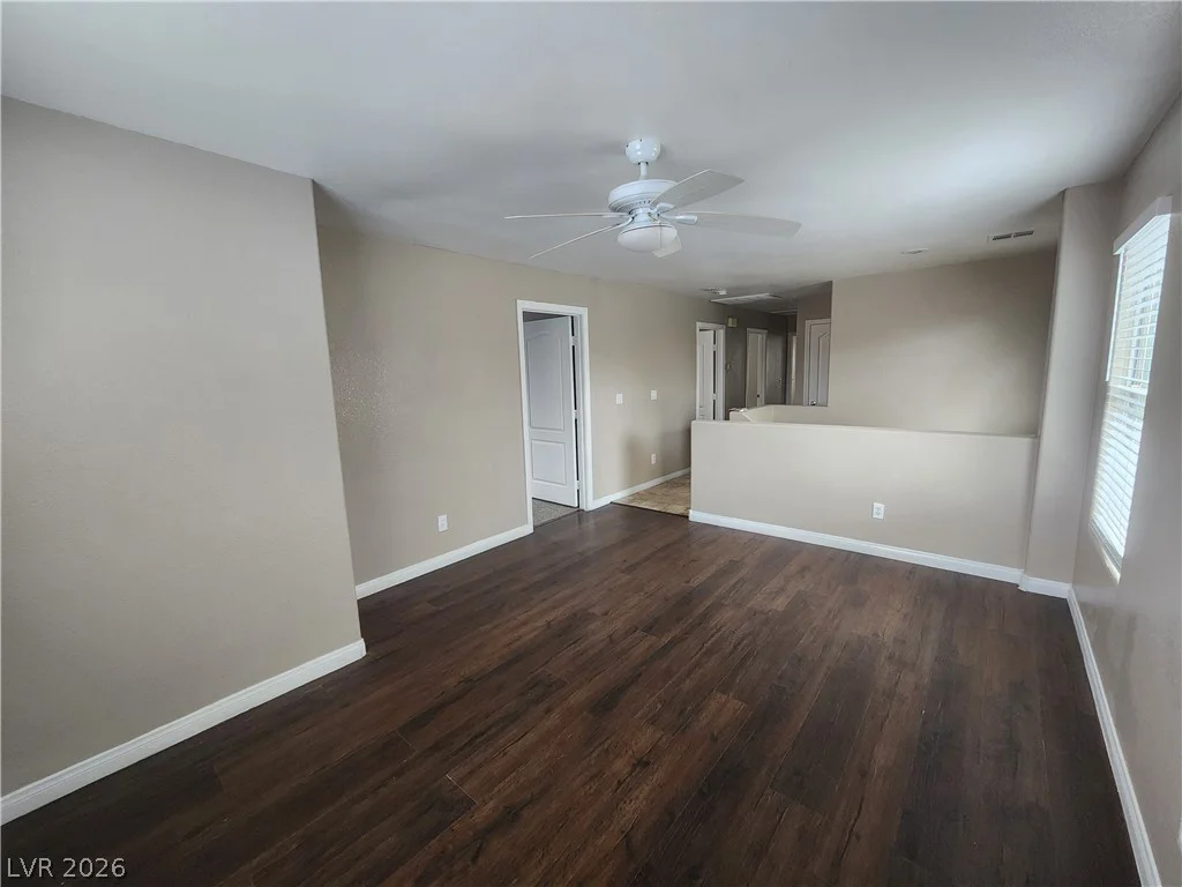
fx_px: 444
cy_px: 444
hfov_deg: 106.2
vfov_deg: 89.9
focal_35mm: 13
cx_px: 591
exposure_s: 1/40
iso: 320
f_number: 2.2
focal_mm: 2.2
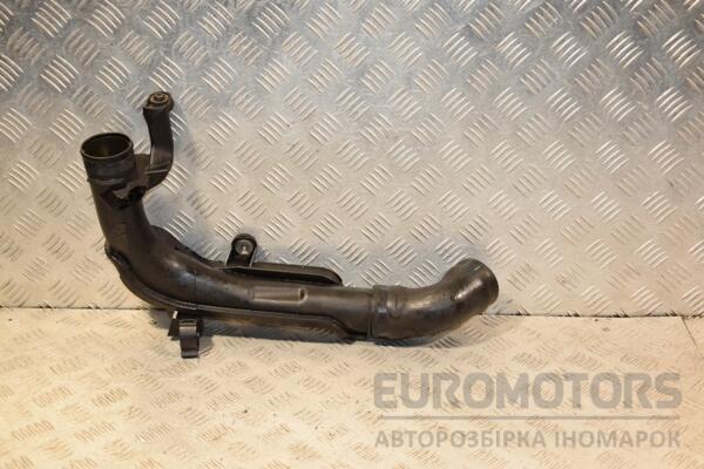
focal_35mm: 51
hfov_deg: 38.9
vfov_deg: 26.5
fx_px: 997
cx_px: 352
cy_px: 234
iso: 800
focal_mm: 34
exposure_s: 1/200
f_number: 5.6
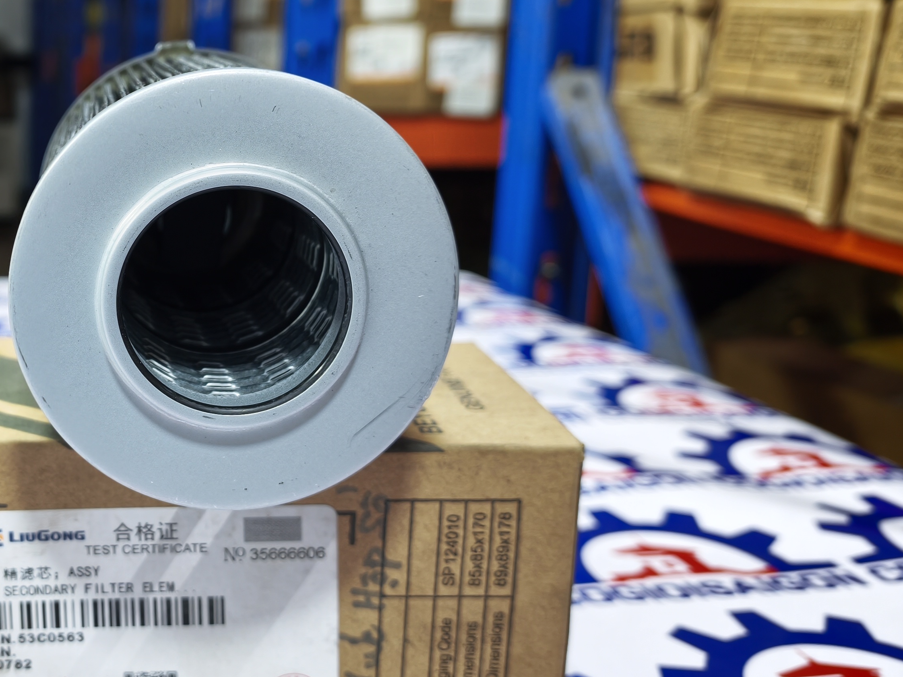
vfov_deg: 34.2
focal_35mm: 42
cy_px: 274
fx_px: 1096
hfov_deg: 41.4
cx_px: 99
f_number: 1.67
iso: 64
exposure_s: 1/100
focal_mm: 6.62
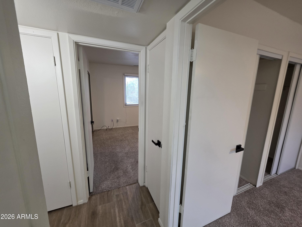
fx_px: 113
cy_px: 114
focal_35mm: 13
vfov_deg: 89.9
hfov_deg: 106.2
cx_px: 151
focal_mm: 2.2
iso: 200
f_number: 1.9
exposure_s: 1/60
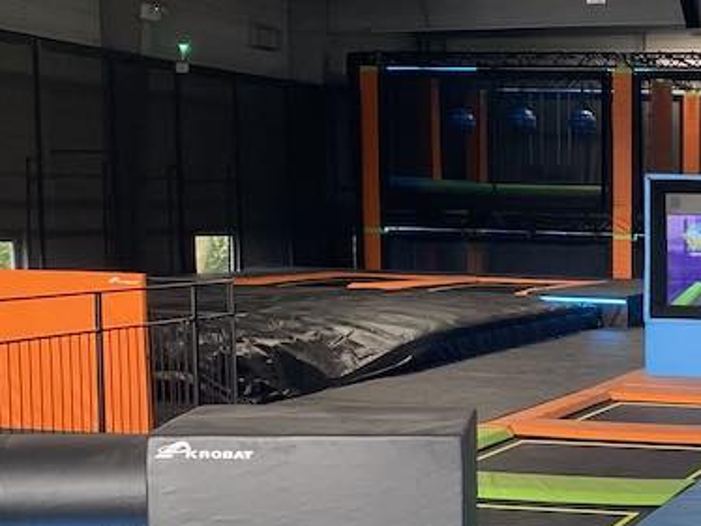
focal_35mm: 75
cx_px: 798
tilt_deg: -6.2
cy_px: 429
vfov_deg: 19.4
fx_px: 1520
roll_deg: -0.4
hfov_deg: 24.0
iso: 125
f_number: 1.8
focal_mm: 4.25
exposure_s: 1/100
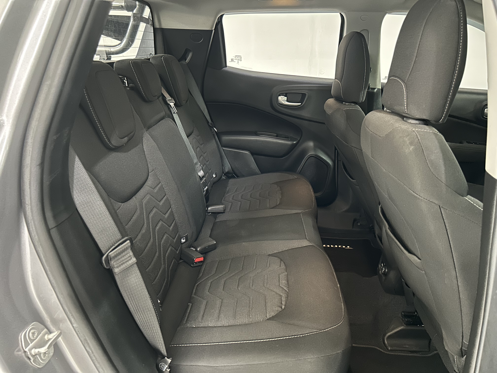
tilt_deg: -20.2
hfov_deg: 67.3
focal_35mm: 26
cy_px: 186
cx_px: 248
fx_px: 373
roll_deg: +0.4
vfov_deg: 53.1
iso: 1000
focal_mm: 5.7
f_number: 1.5
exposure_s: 1/24
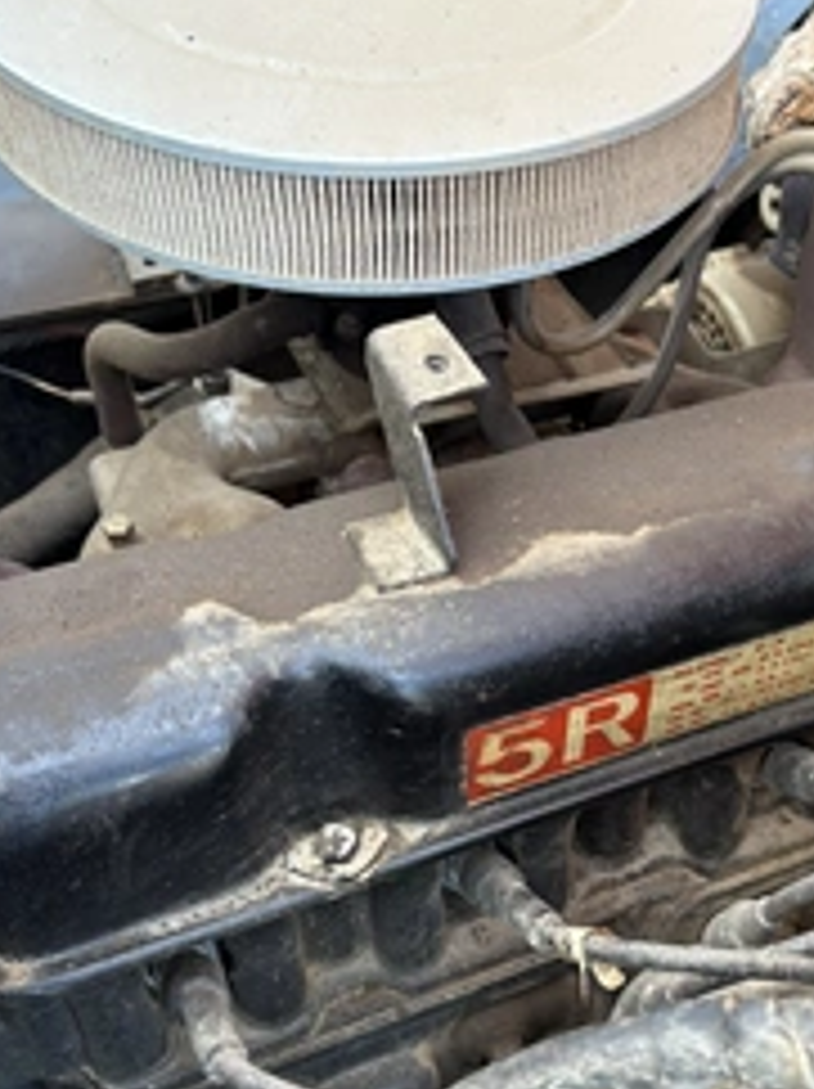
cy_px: 711
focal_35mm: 43
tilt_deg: -48.0
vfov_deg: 43.4
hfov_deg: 32.9
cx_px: 612
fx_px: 1351
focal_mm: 5.96
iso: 125
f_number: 1.6
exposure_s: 1/121
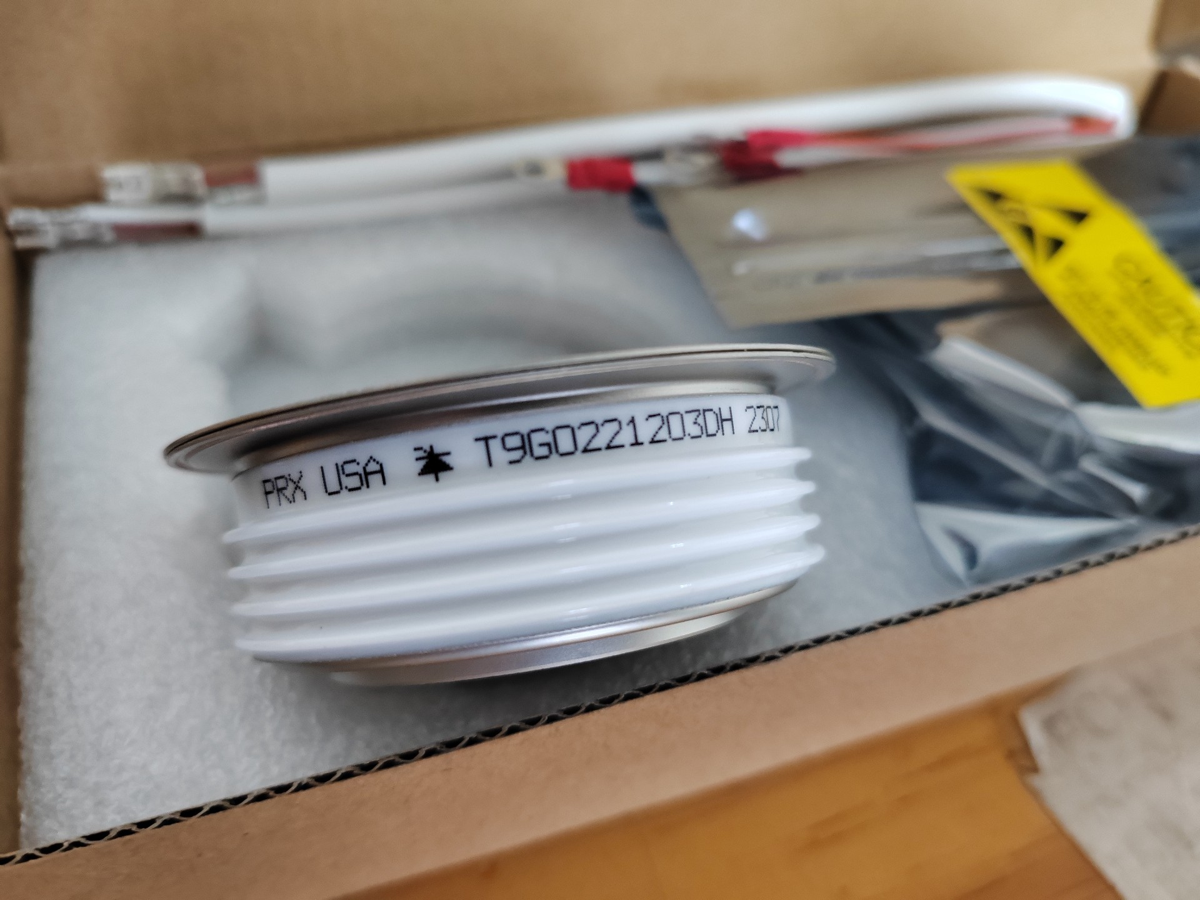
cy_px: 450
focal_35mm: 27
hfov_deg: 65.3
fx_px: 936
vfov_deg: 51.4
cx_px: 600
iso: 6400
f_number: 1.8
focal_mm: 6.14
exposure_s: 1/50
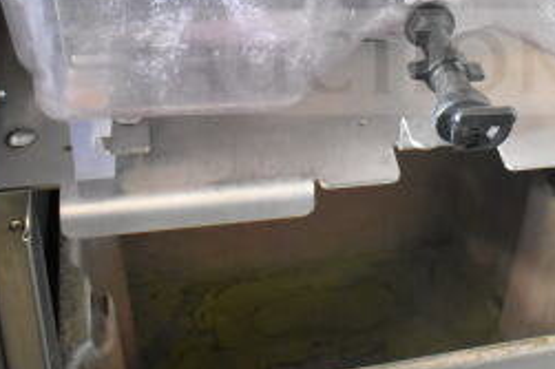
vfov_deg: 17.8
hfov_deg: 27.4
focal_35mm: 73
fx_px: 1125
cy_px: -61
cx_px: 398
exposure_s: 1/30
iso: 5600
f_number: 3.8
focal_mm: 20
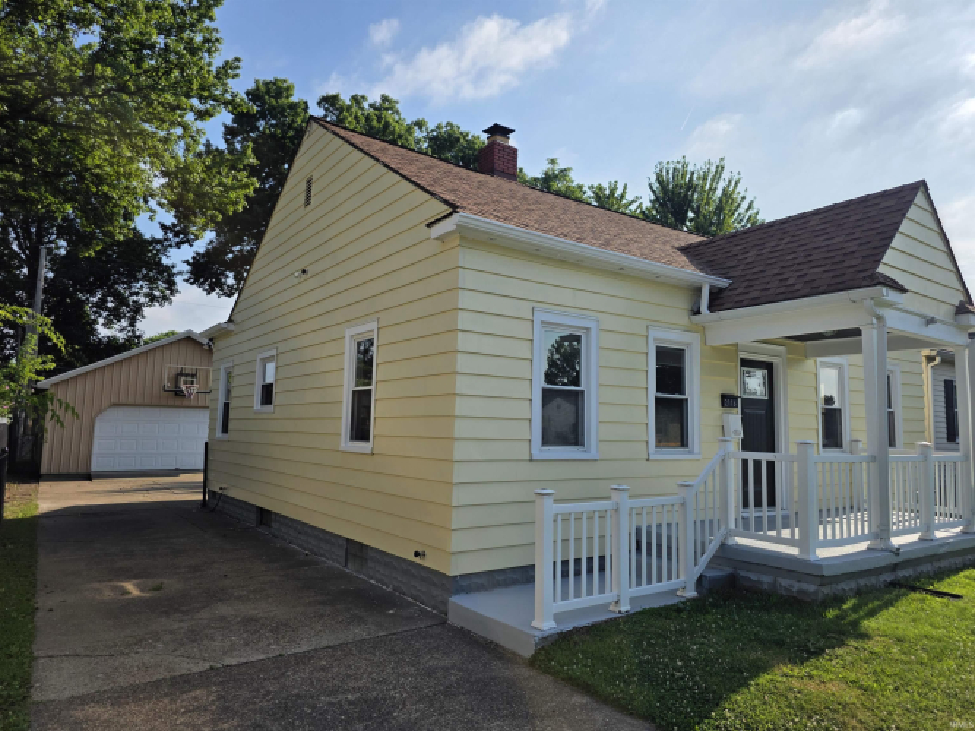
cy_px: 366
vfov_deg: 58.9
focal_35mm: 23
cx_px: 488
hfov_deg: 73.9
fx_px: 648
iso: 64
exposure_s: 1/7944
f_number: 1.7
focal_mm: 6.3
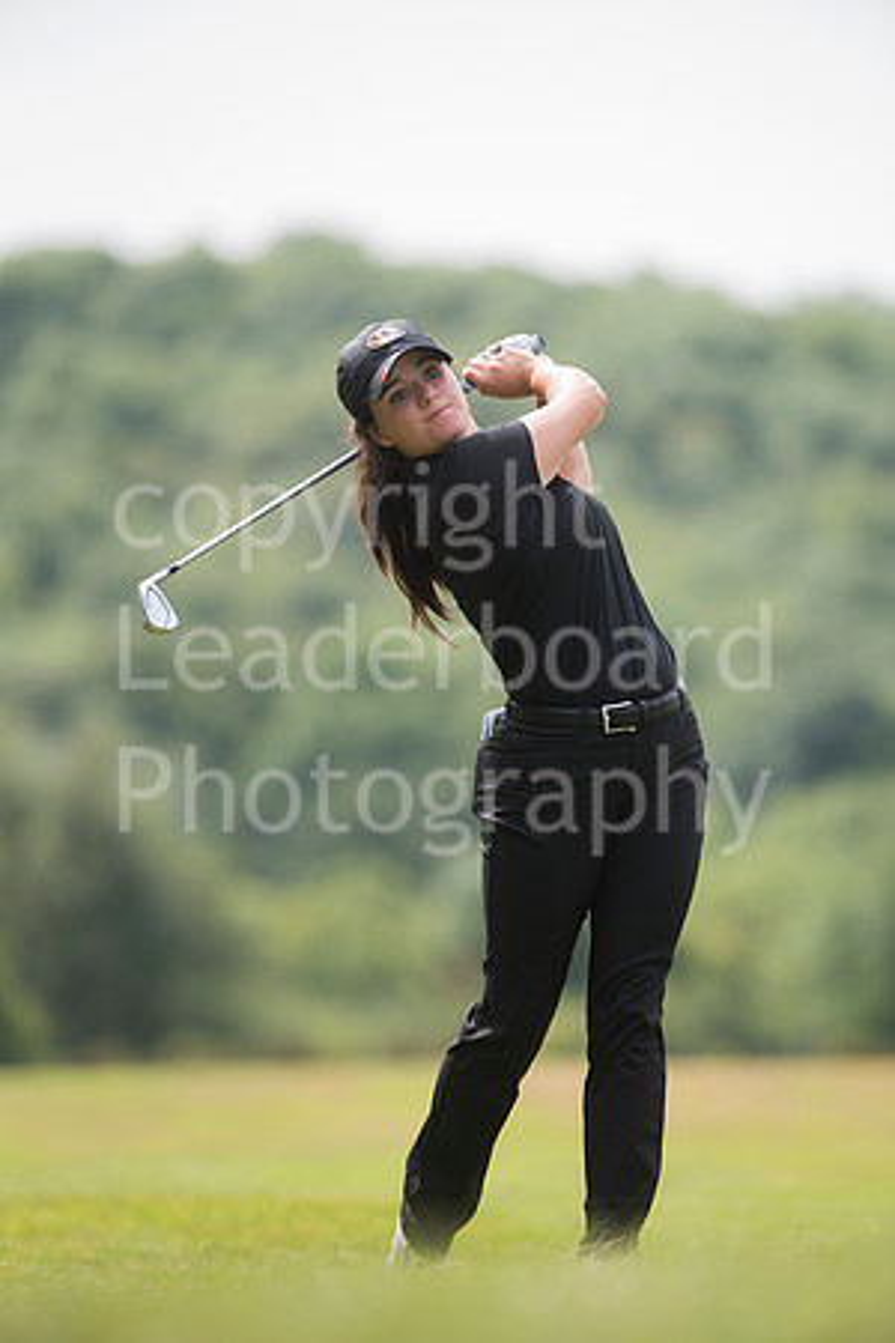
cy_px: 672
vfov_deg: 6.9
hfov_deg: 4.6
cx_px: 448
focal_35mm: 300
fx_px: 11187
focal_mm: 300
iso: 500
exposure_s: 1/2000
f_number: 4.5
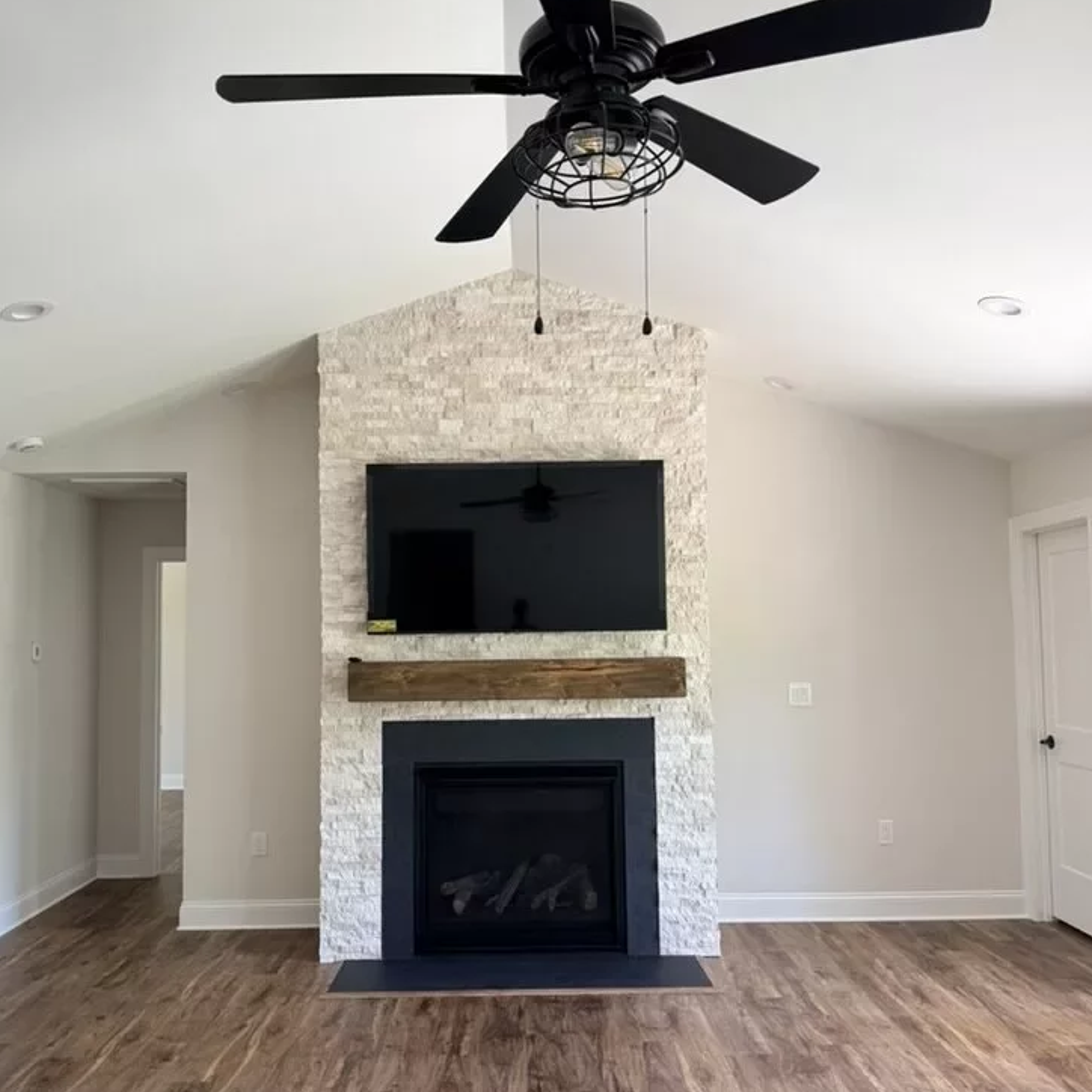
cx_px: 531
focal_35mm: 30
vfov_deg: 54.0
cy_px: 557
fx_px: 1071
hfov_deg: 54.0
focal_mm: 6.76
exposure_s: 1/121
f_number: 1.78
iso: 160
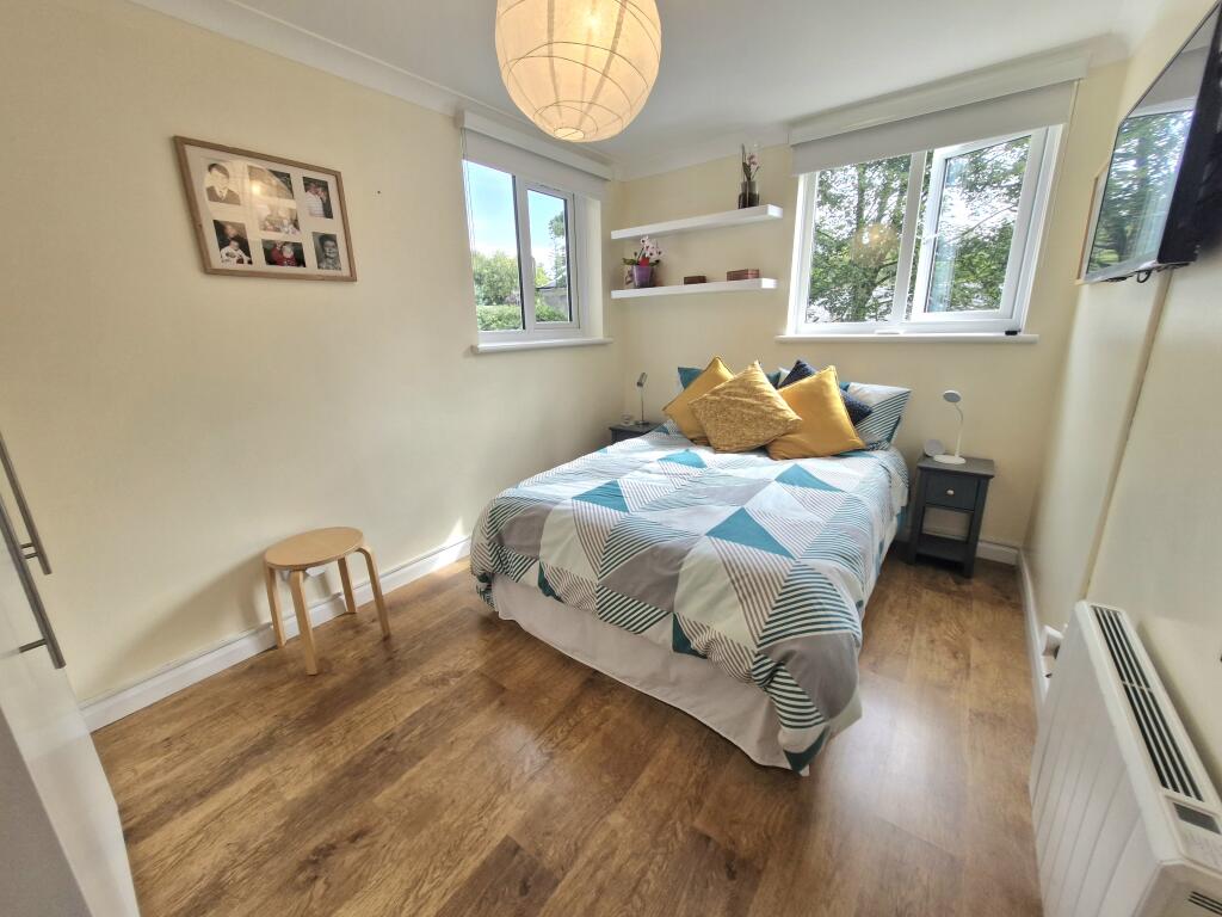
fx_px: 459
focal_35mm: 13
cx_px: 611
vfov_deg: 89.9
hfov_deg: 106.2
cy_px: 458
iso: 50
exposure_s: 1/145
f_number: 2.2
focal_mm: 1.74
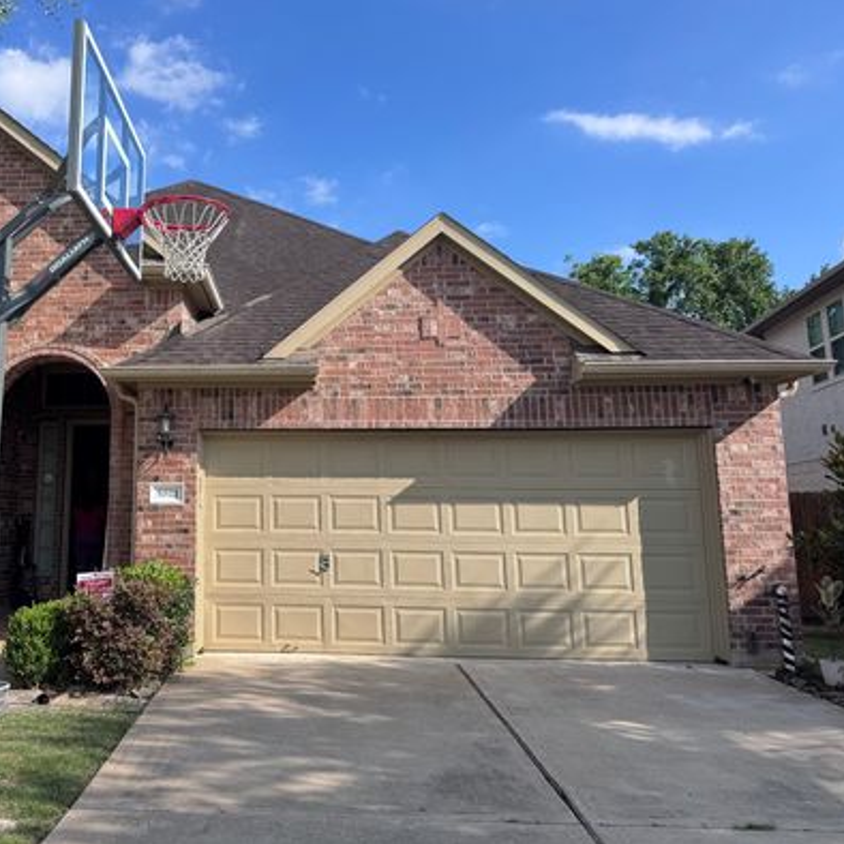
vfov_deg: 51.0
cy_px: 372
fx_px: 883
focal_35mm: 32
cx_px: 223
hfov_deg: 49.3
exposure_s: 1/2174
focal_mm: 6.76
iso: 80
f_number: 1.78
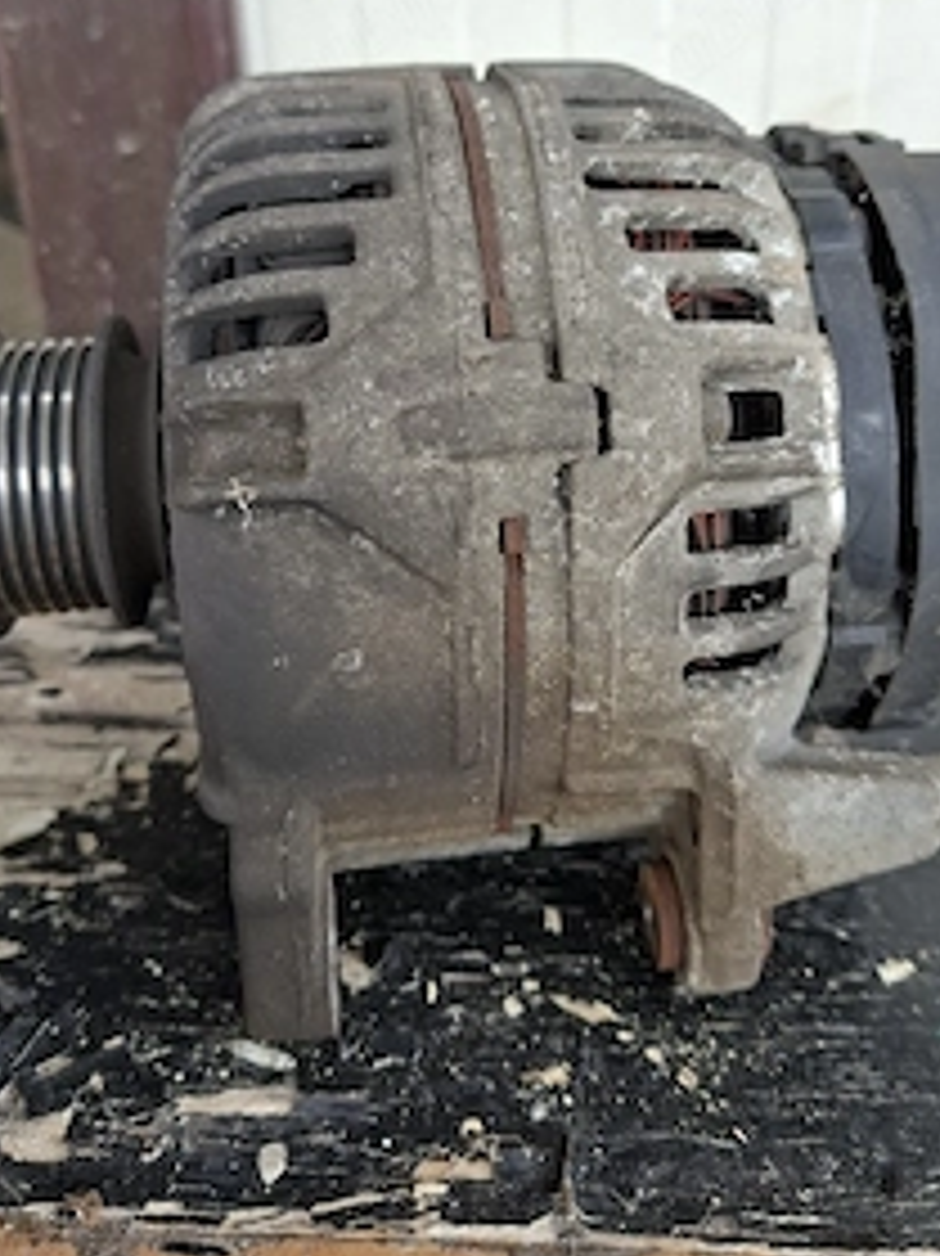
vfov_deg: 54.1
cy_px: 401
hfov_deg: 42.9
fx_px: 1196
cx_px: 517
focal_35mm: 33
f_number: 1.8
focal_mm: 5.54
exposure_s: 1/139
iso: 50
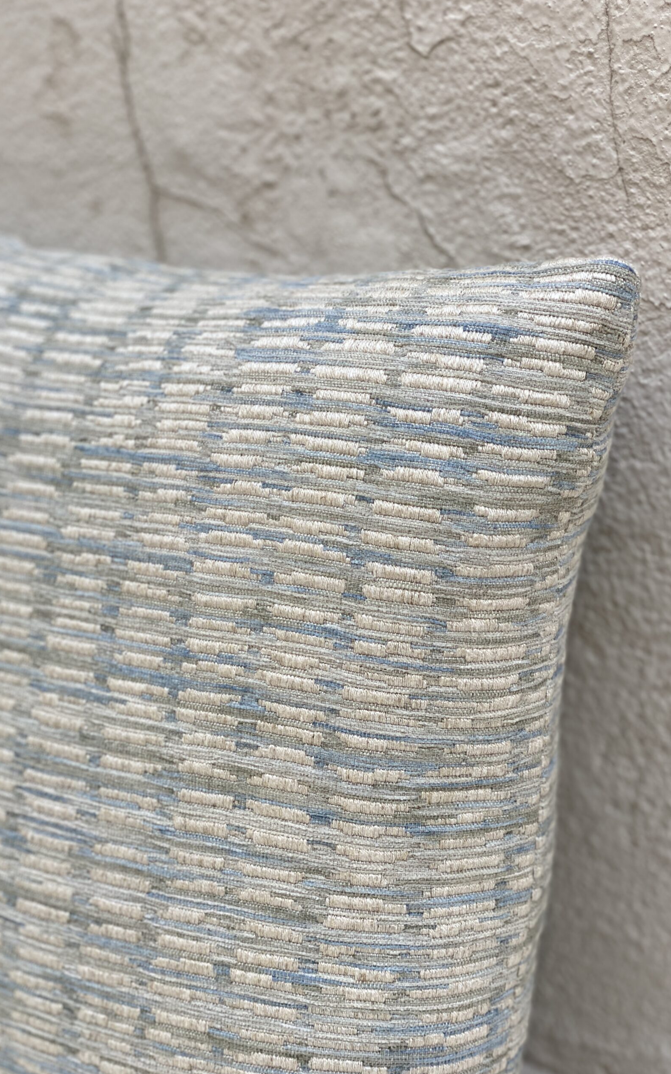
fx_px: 1639
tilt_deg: -21.9
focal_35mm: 56
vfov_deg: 36.3
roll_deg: +5.1
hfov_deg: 23.1
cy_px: 543
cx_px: 346
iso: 40
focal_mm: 6
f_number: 2
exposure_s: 1/122
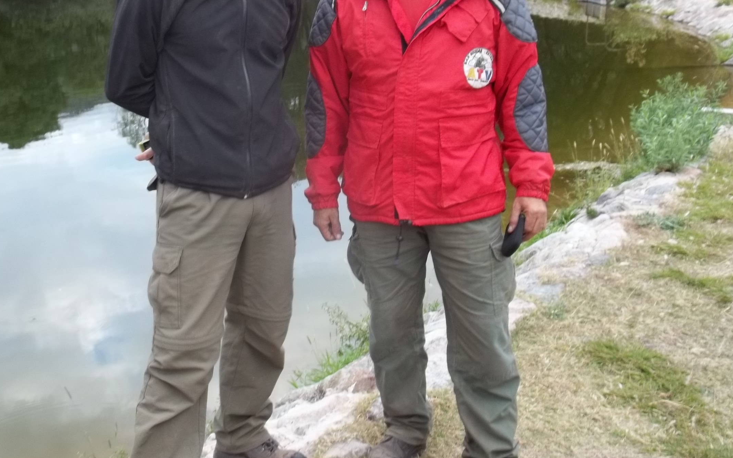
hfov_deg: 42.4
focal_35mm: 47
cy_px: 107
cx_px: 288
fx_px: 939
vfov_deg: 27.0
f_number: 3.3
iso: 64
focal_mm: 5.9
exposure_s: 1/40
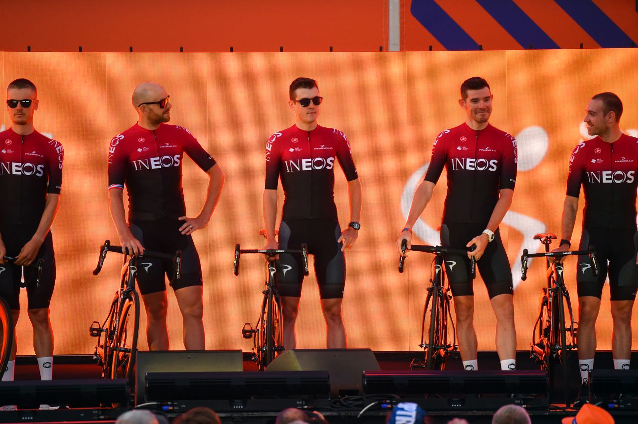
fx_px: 7085
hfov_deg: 5.2
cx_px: 319
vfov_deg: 3.4
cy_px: 212
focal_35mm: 400
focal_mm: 400
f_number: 5.6
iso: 3200
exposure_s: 1/640
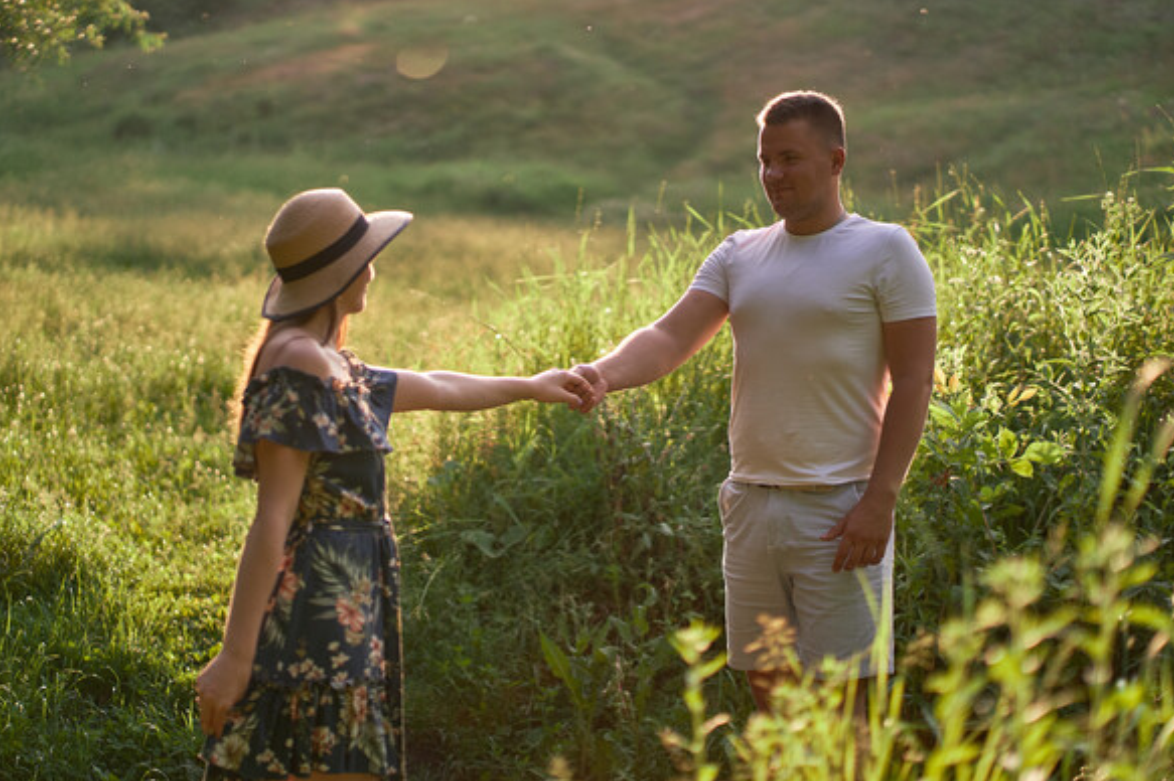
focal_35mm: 86
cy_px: 389
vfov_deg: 15.9
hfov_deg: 23.7
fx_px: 2803
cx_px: 588
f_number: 1.8
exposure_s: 1/6400
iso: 400
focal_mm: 85
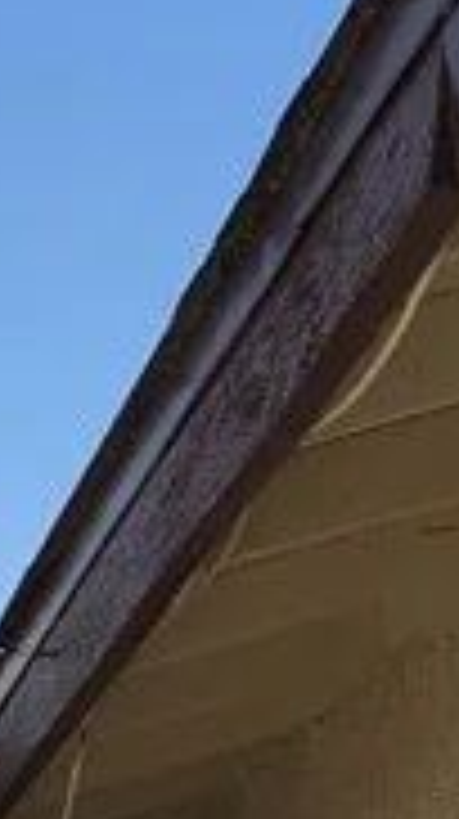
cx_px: -648
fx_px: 3862
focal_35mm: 178
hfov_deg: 6.5
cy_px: 2138
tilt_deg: -11.4
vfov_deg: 10.1
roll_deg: +0.6
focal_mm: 4.15
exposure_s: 1/1538
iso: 25
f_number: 2.2
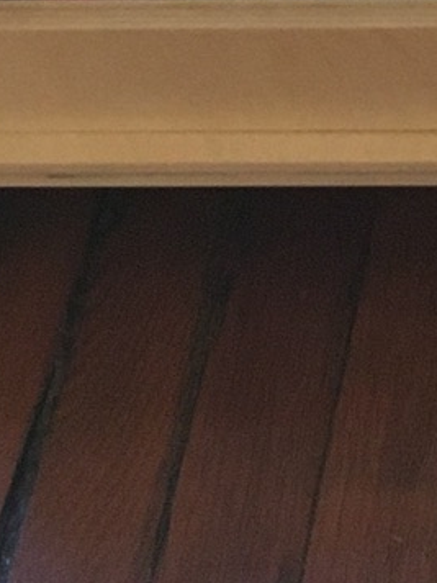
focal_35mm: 167
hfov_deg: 8.7
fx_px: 2811
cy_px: -1092
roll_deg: +2.8
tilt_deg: -28.2
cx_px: 660
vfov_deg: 9.6
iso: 200
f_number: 2.2
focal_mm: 4.15
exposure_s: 1/24
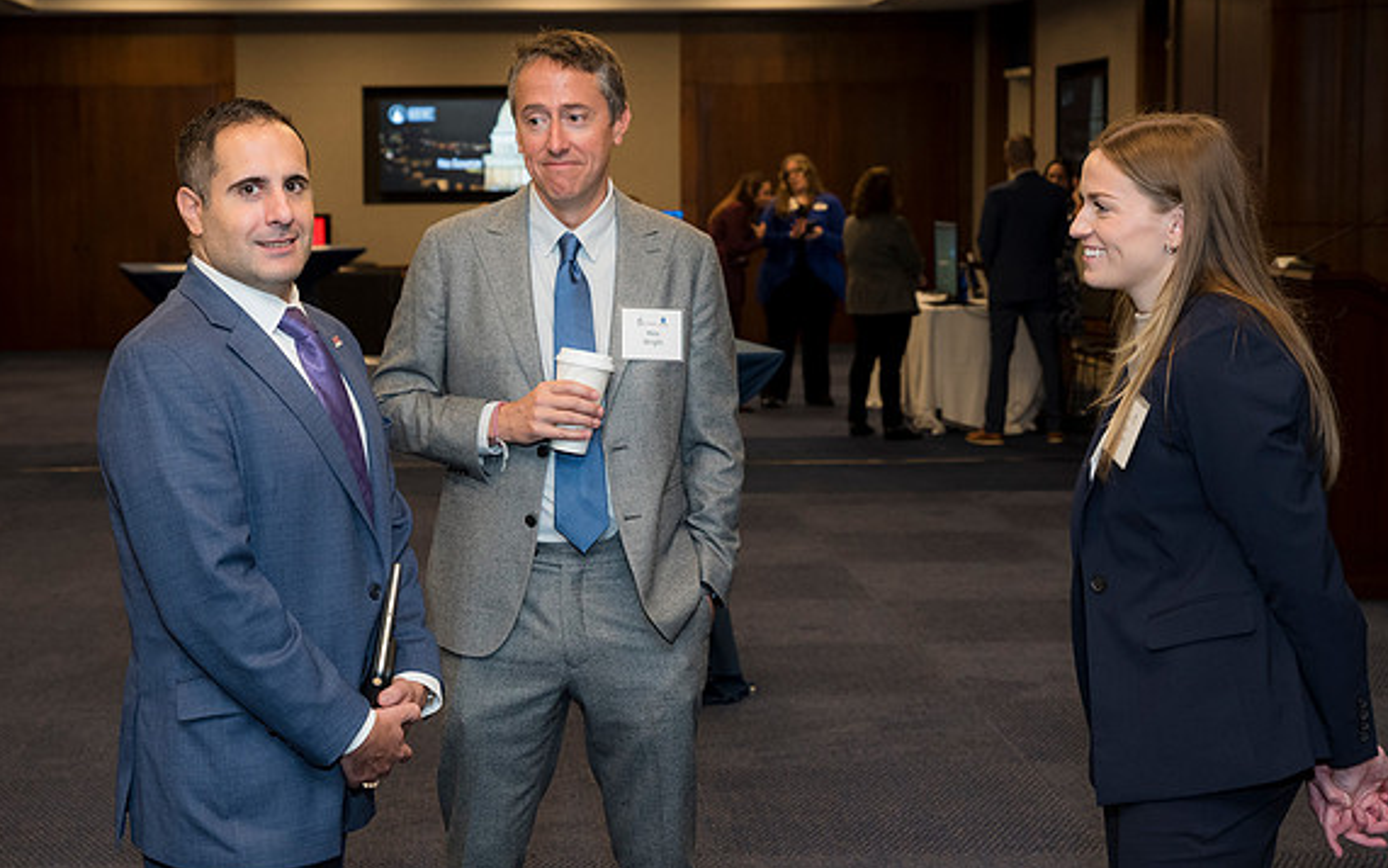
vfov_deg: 22.8
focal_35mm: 57
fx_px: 2156
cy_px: 436
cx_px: 698
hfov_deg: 35.7
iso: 1800
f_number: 5
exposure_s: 1/125
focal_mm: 55
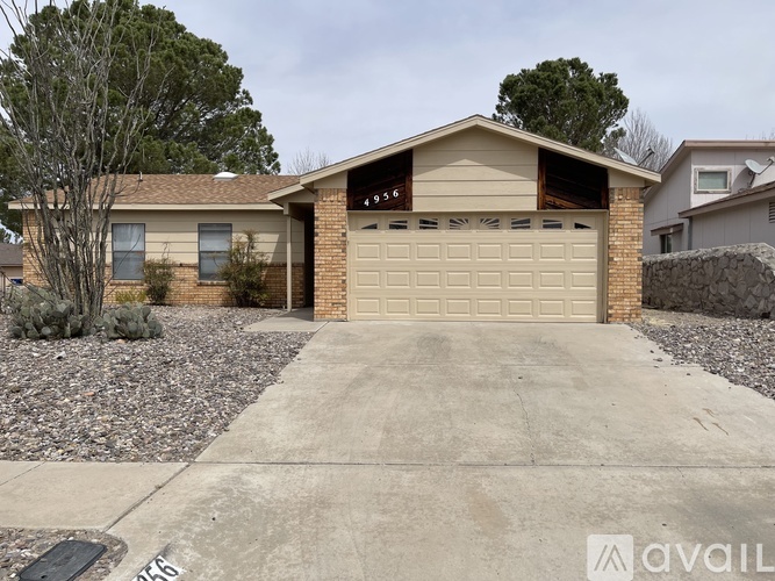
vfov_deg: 54.9
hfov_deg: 69.4
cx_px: 388
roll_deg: +0.0
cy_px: 290
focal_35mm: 25
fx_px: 560
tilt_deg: -2.0
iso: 32
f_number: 1.6
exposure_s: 1/6579
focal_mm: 5.1
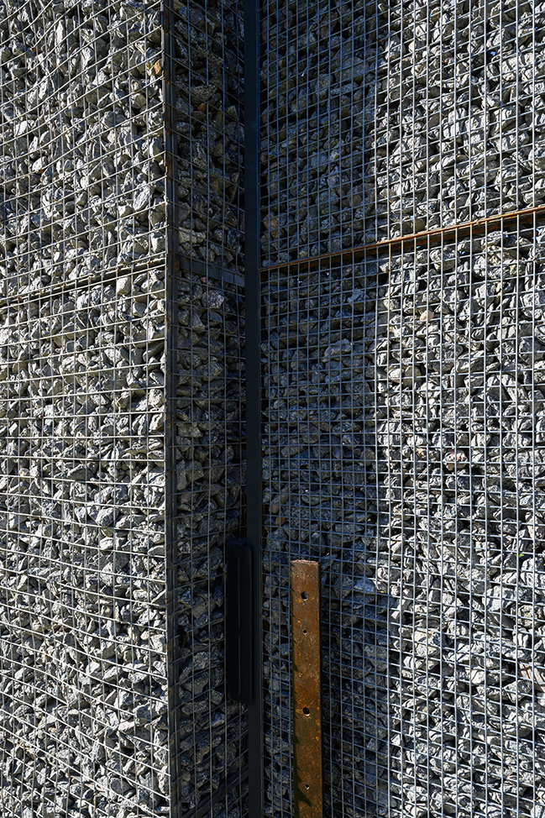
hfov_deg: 53.1
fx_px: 545
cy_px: 409
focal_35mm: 24
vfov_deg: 73.8
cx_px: 272
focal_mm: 24
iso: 160
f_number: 11
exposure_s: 1/125
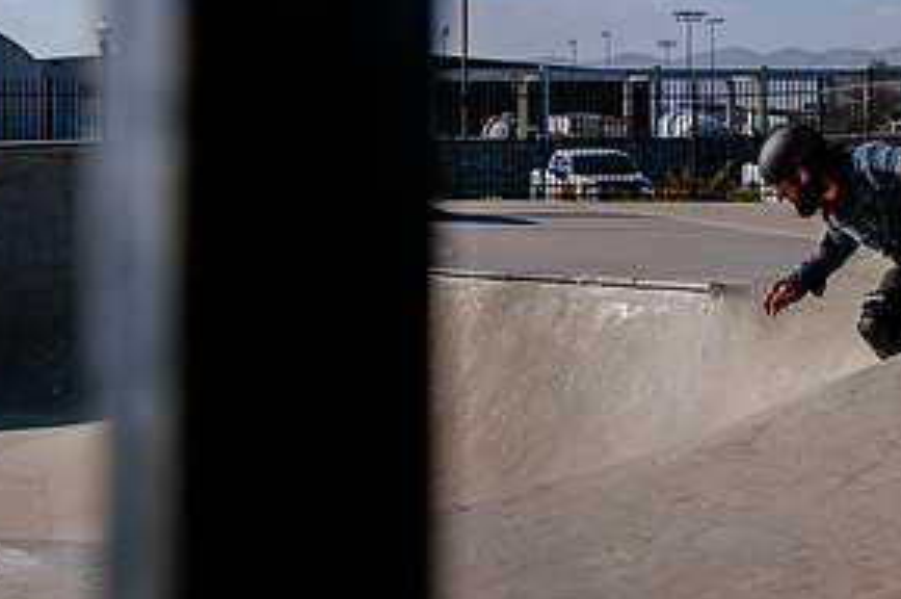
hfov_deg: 24.2
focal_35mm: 84
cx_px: 550
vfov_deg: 16.1
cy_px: 115
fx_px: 2100
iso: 200
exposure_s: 1/500
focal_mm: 38
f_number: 11
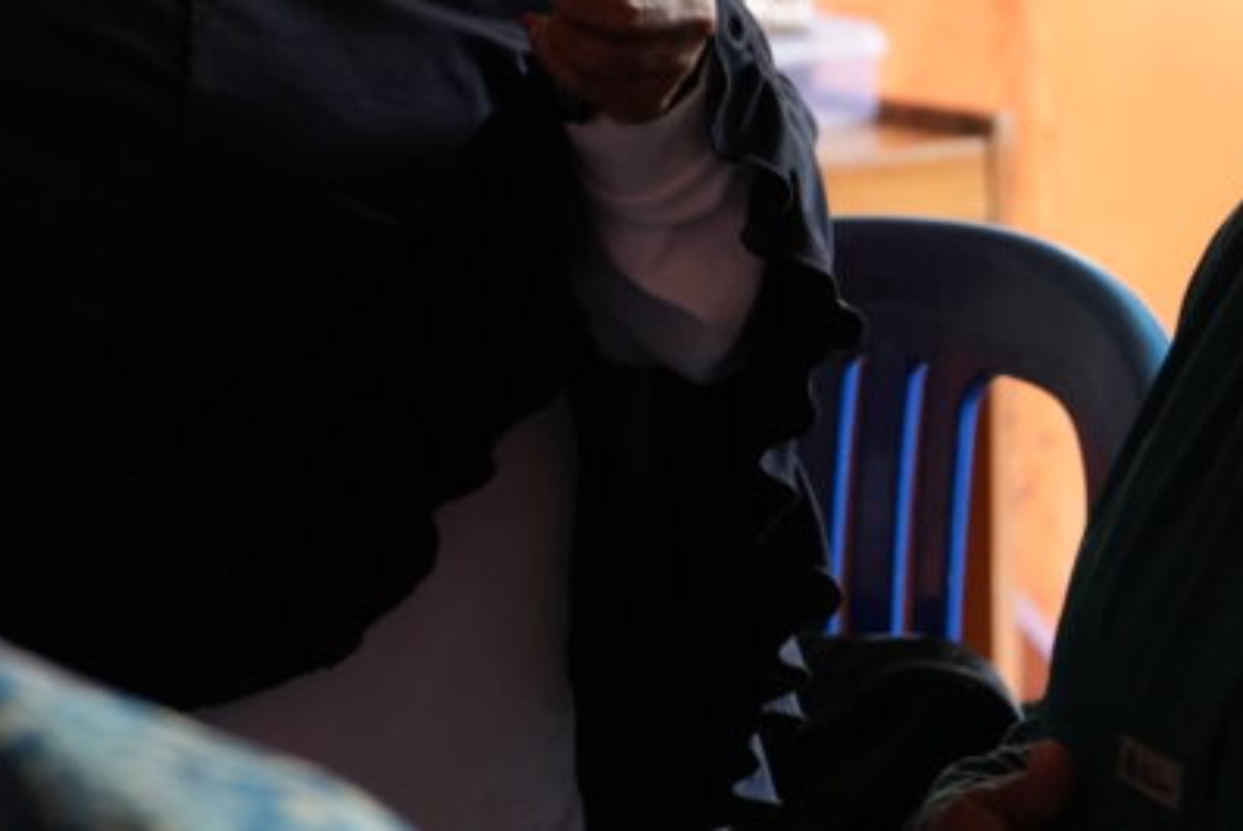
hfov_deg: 11.4
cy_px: -133
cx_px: 728
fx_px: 6219
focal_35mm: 180
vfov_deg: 7.6
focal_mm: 70
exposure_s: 1/80
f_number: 4
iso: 3200
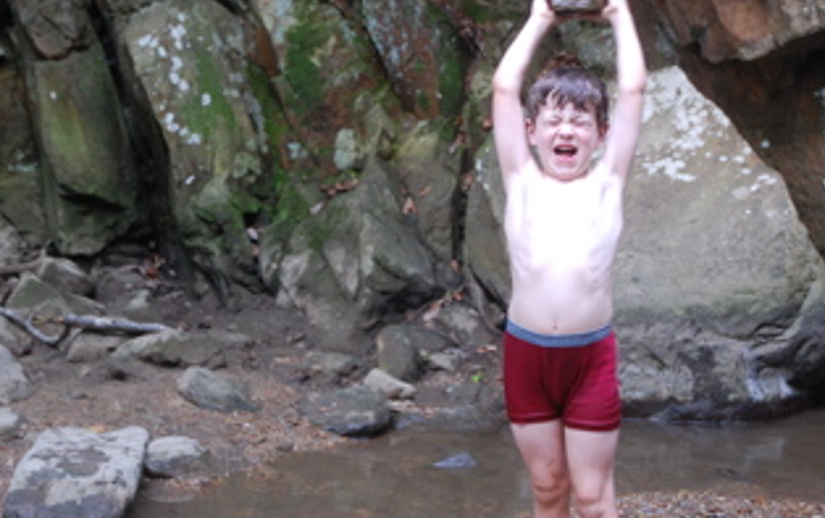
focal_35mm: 66
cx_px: 368
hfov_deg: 31.0
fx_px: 1486
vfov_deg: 19.8
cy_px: 259
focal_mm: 34
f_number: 4.2
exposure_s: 1/15
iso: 800
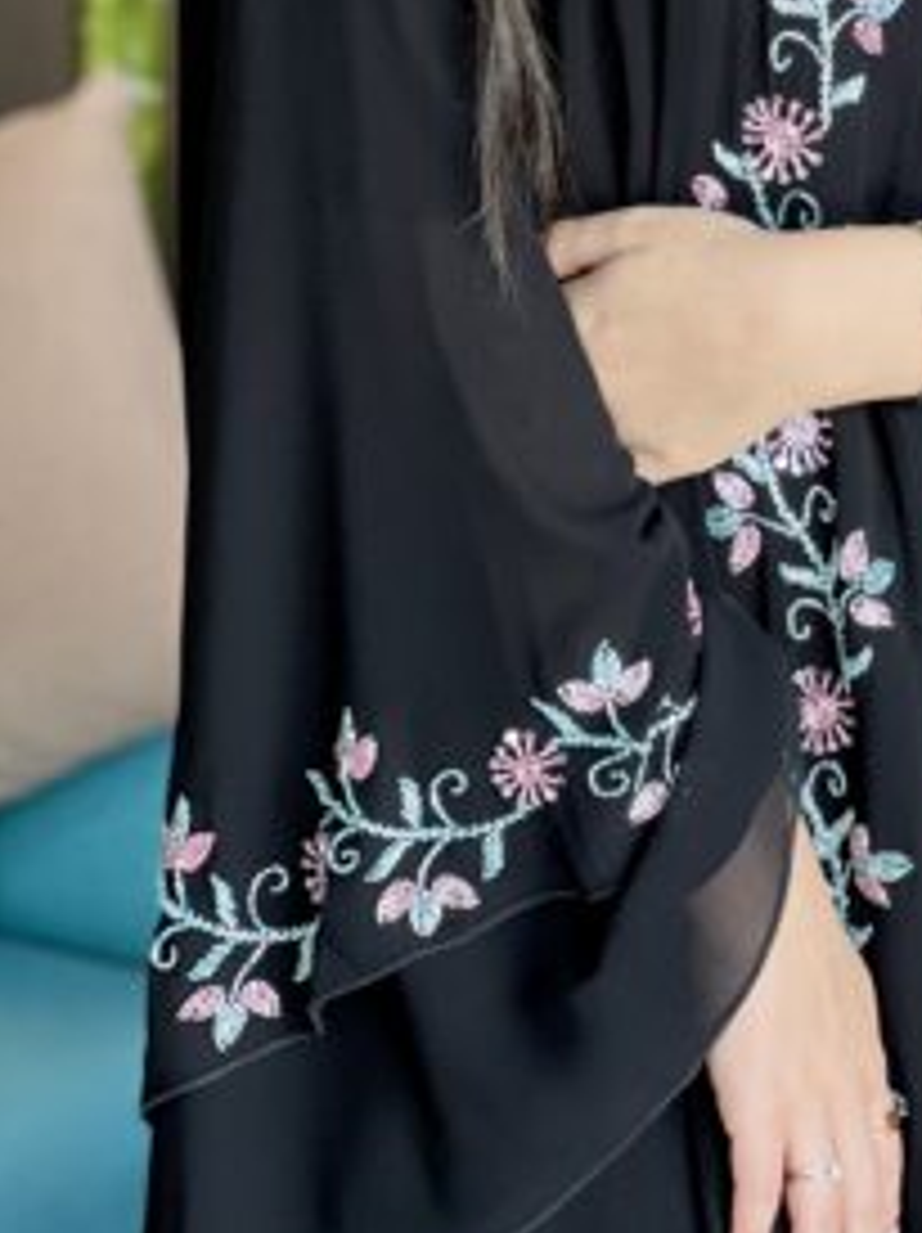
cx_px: 882
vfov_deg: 13.1
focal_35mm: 150
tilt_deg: -10.2
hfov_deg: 9.8
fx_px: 5335
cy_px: 250
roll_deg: -2.6
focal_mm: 9
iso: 200
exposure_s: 1/121
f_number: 2.8
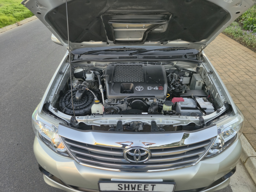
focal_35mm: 23
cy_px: 96
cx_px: 128
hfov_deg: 73.9
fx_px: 170
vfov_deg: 58.9
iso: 50
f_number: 1.8
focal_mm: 5.4
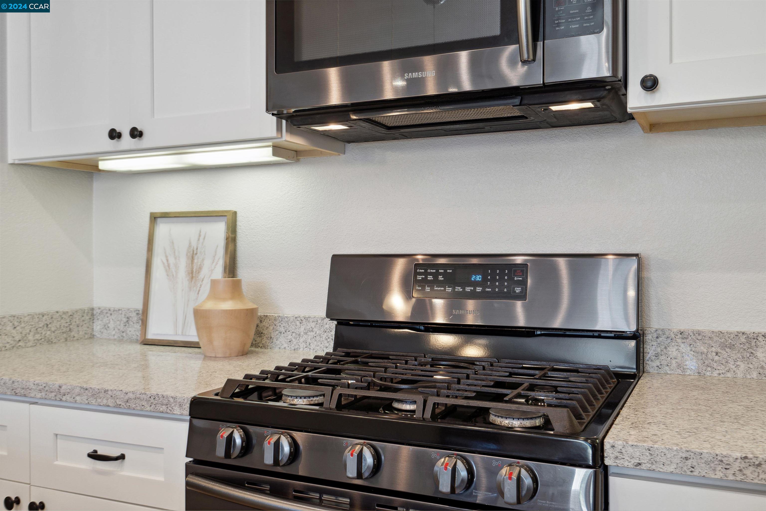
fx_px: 681
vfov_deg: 41.1
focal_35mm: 32
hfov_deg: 58.7
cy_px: 256
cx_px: 383
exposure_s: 1/2
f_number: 9
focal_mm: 32
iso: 125
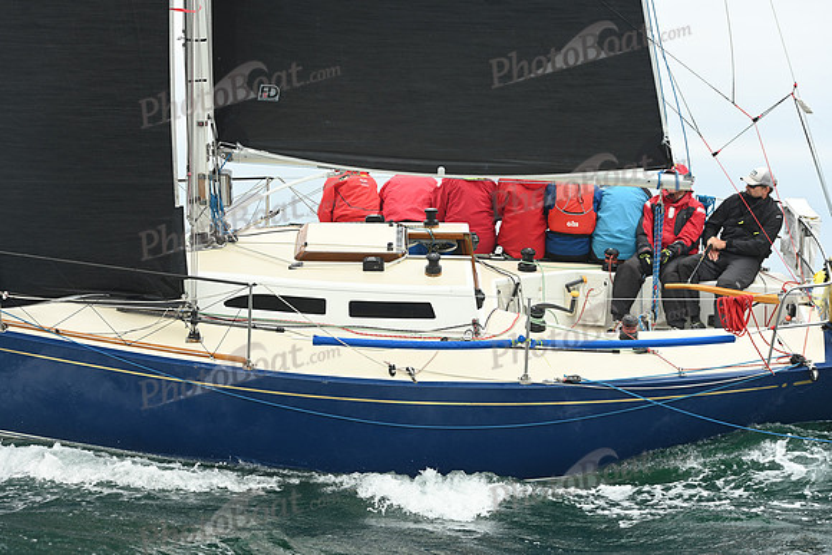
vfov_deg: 14.9
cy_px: 278
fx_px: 2127
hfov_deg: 22.1
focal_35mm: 92
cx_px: 416
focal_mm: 92
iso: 400
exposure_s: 1/800
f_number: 5.6
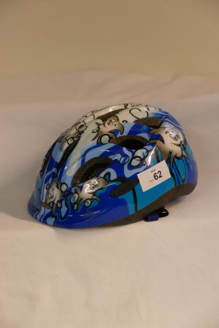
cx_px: 110
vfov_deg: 16.8
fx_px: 1114
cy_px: 164
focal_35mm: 122
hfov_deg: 11.2
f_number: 3.9
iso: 800
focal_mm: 44.41
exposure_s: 1/80
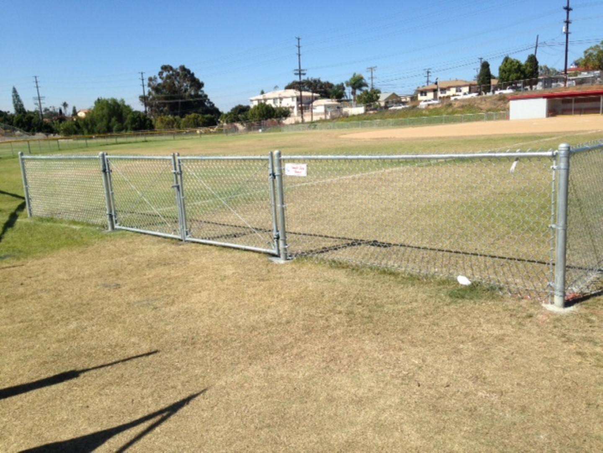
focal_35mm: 33
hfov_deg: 55.4
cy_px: 226
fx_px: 575
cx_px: 302
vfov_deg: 42.9
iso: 50
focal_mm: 4.12
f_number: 2.4
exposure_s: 1/1808
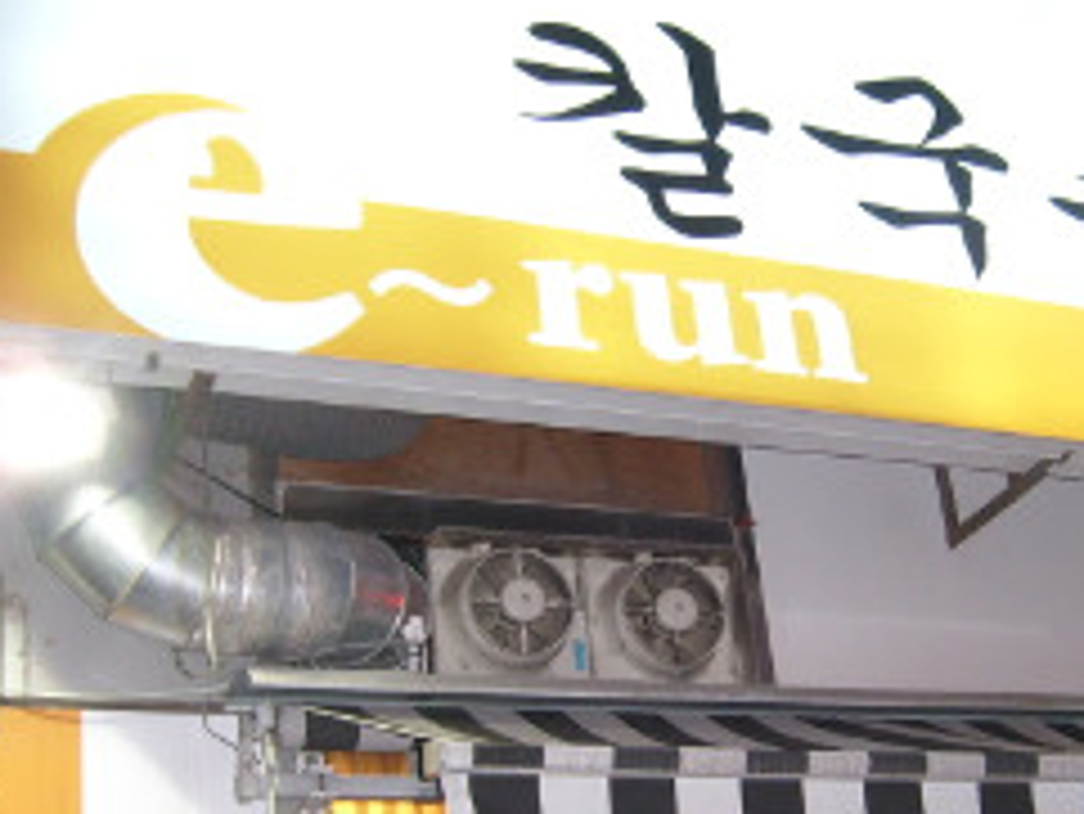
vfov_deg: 25.1
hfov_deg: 32.8
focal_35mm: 58
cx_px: 765
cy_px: 553
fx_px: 1817
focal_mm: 5.8
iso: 120
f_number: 2.8
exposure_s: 1/45
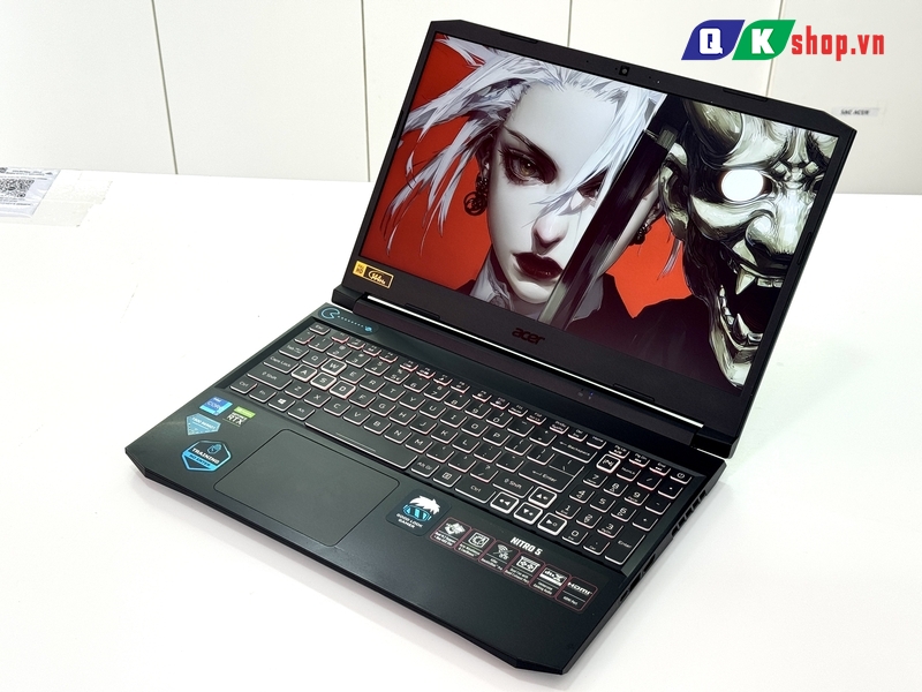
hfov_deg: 39.7
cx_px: 461
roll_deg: +0.3
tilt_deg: -35.3
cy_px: 346
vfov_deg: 30.3
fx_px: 1278
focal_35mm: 48
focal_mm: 6.76
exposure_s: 1/134
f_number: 1.78
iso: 80
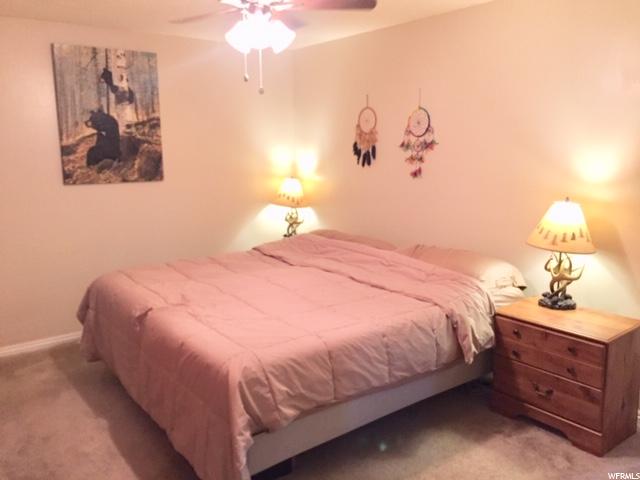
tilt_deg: -10.0
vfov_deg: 48.2
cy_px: 240
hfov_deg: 61.7
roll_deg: -0.4
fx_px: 536
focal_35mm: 29
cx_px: 320
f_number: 2.2
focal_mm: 4.15
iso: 200
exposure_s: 1/30
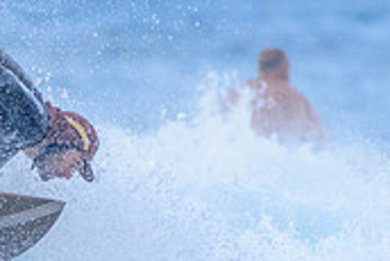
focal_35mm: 2070
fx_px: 22443
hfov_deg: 1.0
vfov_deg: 0.7
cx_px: -165
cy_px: 254
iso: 640
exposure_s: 1/2000
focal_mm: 500
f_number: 5.6
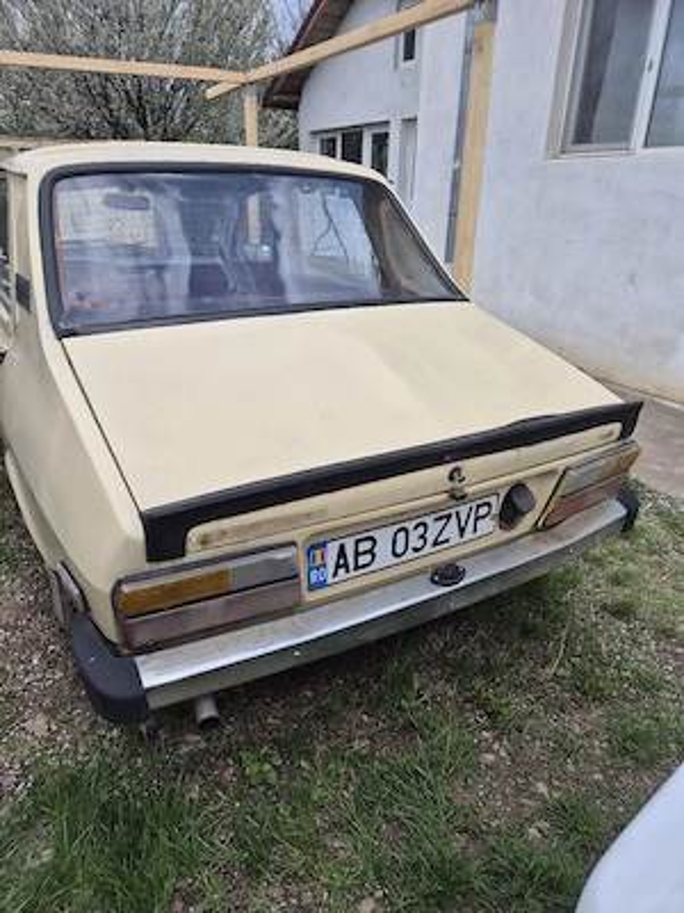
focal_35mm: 23
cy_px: 456
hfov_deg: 58.9
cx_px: 342
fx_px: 606
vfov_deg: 73.9
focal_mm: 5.4
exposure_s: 1/1250
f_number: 1.8
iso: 25
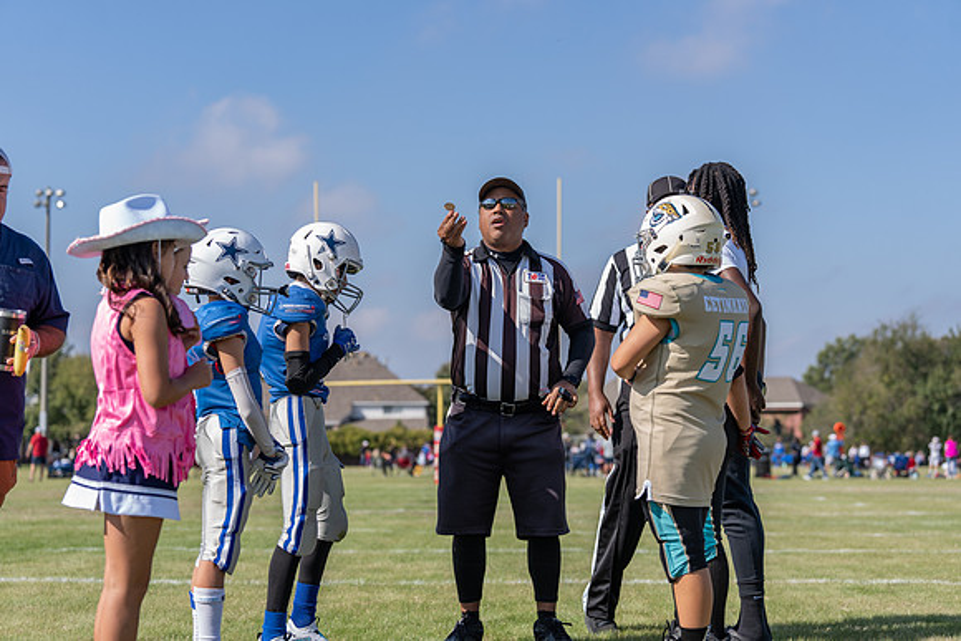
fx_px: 1976
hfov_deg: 27.3
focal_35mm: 74
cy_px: 320
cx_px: 480
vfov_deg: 18.4
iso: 80
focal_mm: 74
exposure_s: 1/1000
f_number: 3.5
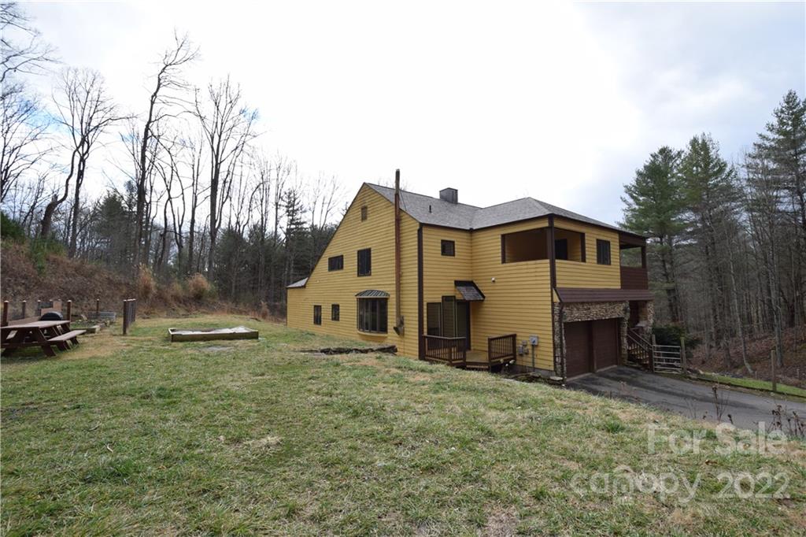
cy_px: 268
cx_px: 403
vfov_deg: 77.3
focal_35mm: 15
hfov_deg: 100.4
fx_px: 336
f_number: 7.1
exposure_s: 1/200
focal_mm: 10
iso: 400
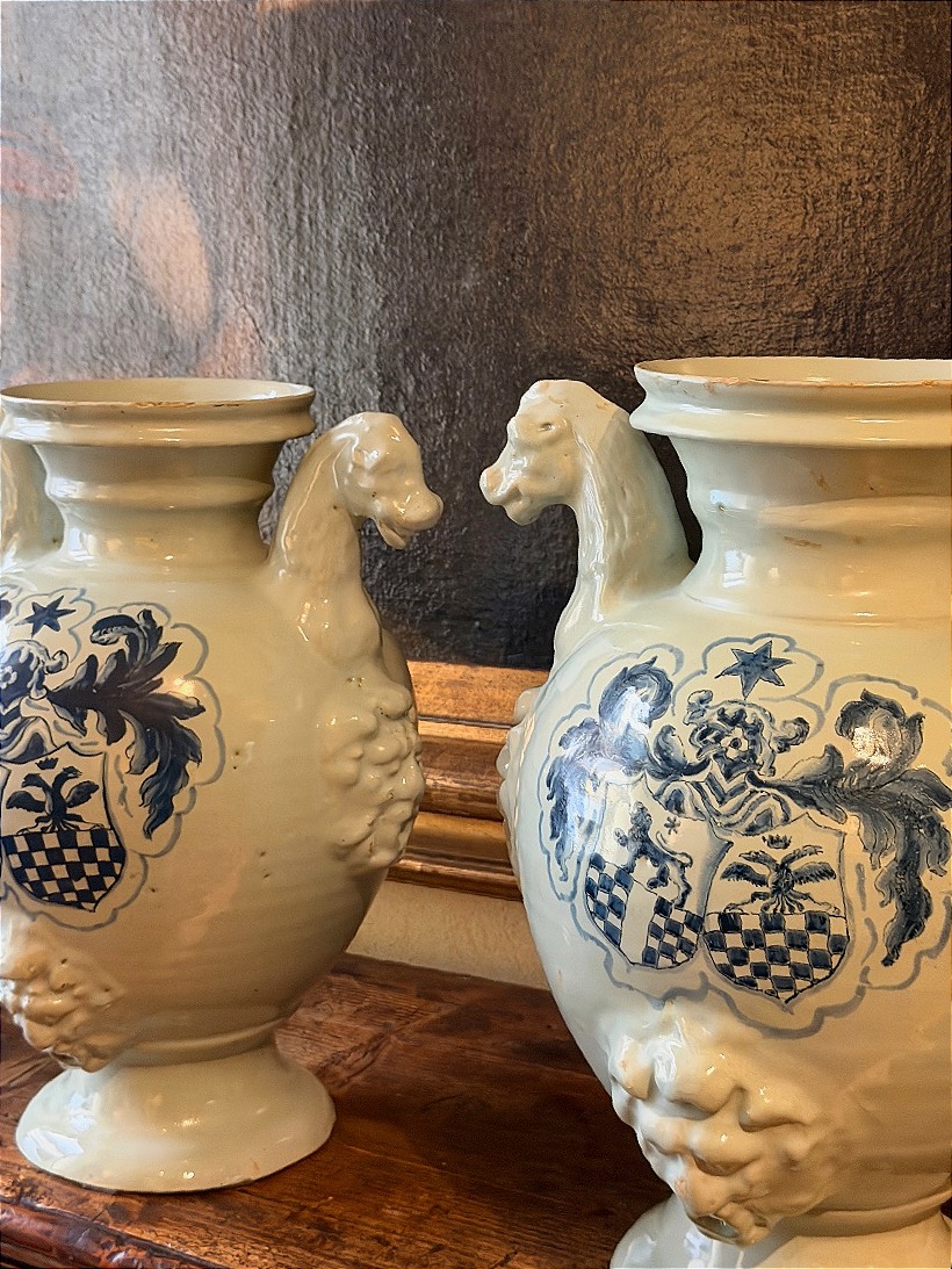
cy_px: 634
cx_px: 476
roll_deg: +1.6
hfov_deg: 30.3
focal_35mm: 48
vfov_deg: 39.7
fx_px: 1760
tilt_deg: -9.8
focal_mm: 6.76
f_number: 1.78
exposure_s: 1/33
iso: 400
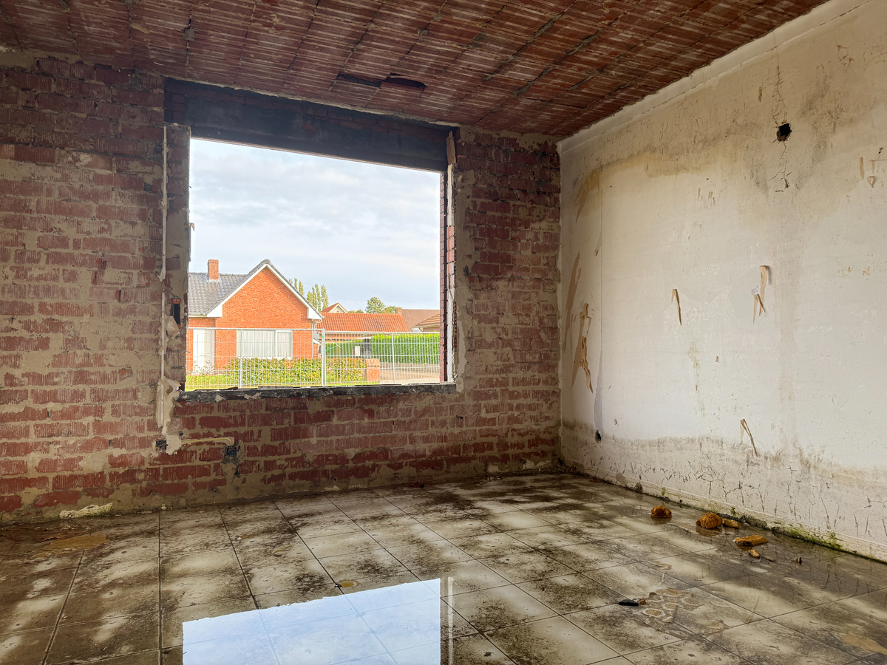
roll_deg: +0.5
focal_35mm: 24
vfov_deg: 56.8
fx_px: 615
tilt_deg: +2.2
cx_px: 444
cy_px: 332
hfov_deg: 71.6
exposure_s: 1/207
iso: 80
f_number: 1.78
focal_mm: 6.76
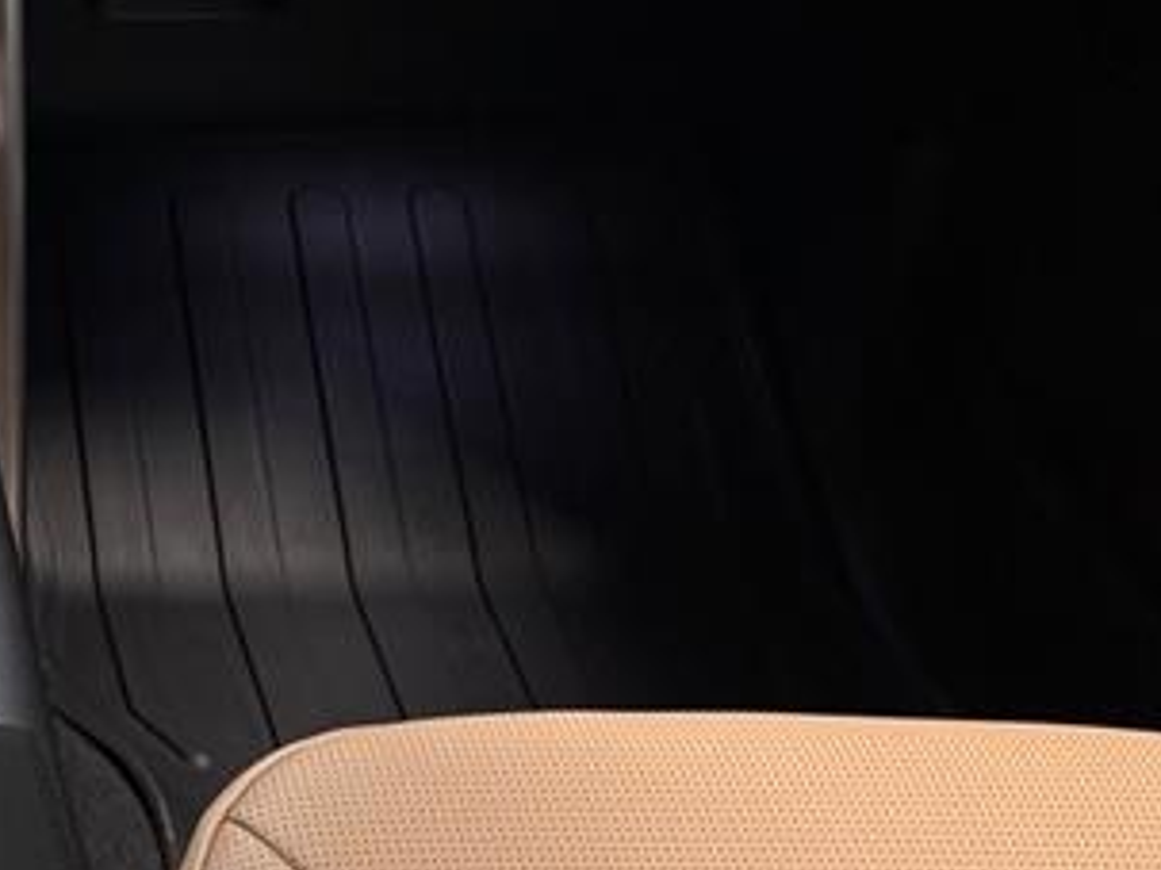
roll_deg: -1.0
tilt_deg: -20.4
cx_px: -425
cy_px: -460
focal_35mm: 88
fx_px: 2950
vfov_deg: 15.4
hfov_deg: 20.1
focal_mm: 5.96
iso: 40
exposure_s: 1/98
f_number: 1.6
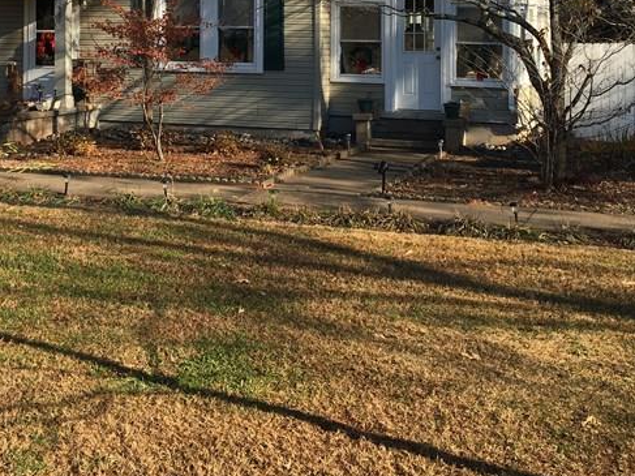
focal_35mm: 61
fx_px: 1119
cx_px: 226
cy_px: 5
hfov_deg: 31.5
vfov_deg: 23.1
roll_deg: -0.5
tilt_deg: +1.1
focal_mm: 4.15
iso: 25
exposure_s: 1/864
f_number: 2.2
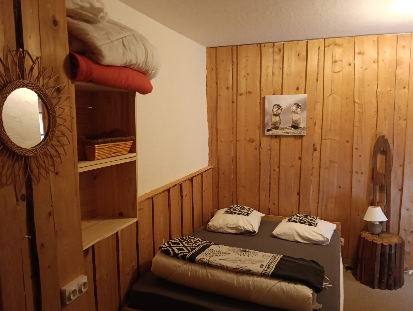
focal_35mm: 27
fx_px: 323
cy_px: 156
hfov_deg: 65.2
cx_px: 206
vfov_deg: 51.5
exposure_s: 1/25
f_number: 1.8
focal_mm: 3.98
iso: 1000
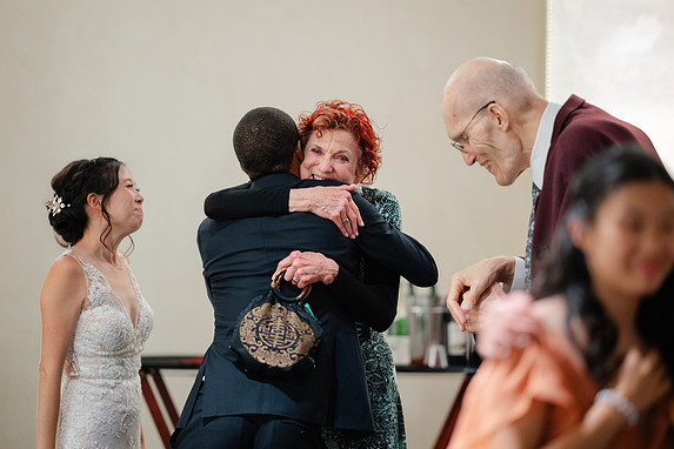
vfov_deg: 12.7
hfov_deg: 18.9
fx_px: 2022
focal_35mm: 108
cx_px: 334
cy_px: 226
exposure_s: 1/125
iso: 800
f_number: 1.4
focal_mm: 105
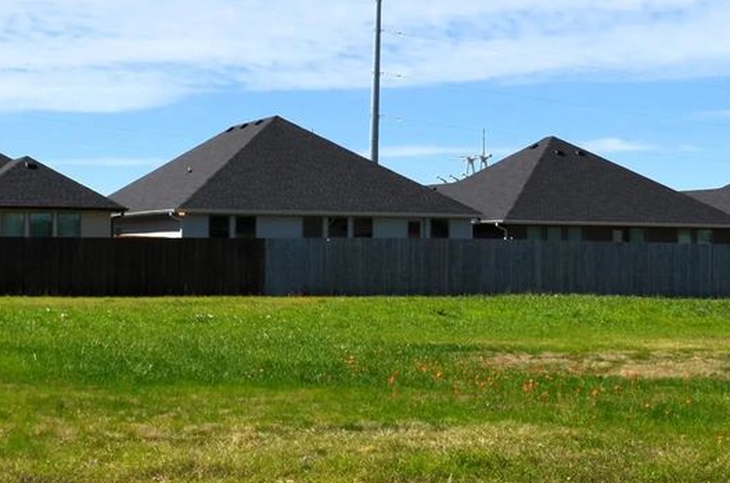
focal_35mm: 70
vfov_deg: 19.4
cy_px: 242
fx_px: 1416
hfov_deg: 28.7
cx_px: 227
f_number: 13
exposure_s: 1/200
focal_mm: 24
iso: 100
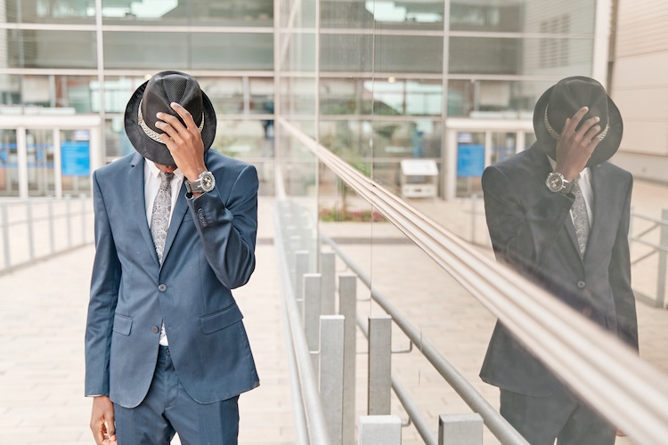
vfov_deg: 30.5
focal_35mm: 44
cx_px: 334
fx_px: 816
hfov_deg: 44.5
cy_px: 222
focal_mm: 44
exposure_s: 1/250
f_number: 2.8
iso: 640
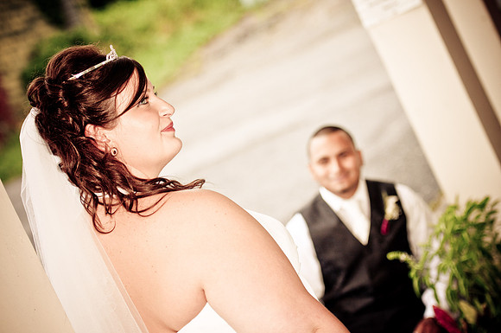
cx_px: 250
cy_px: 166
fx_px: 1563
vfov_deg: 12.1
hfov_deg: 18.2
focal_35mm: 112
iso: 200
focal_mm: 75
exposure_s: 1/250
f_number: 2.8
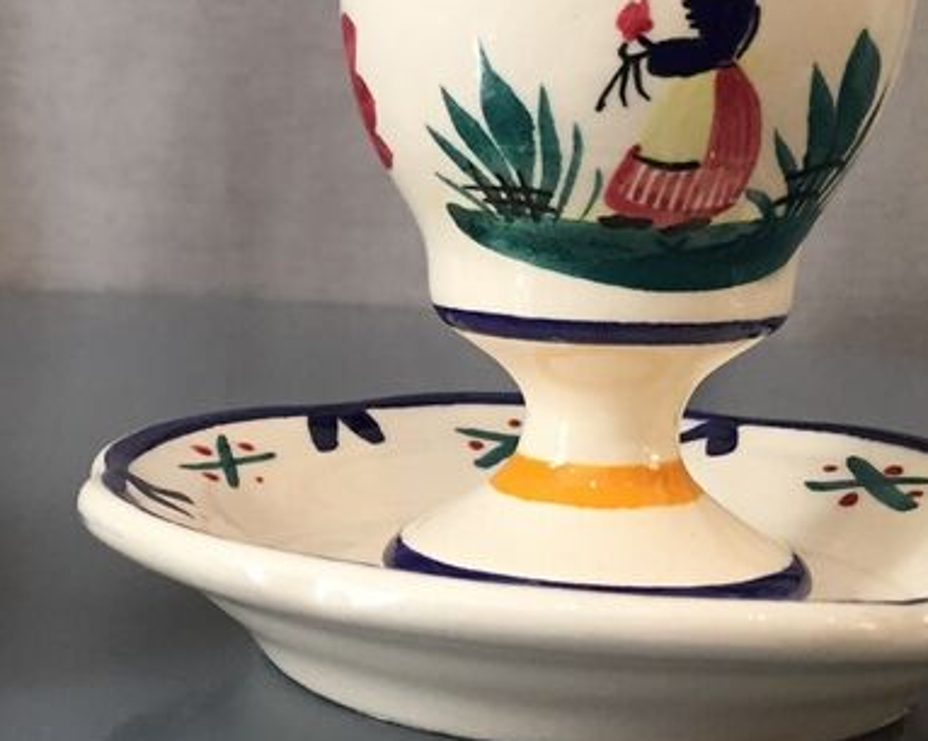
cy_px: 395
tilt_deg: -7.9
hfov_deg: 24.7
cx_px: 41
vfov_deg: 20.7
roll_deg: -0.1
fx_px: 2031
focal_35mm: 74
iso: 80
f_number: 2.2
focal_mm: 4.15
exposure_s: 1/33
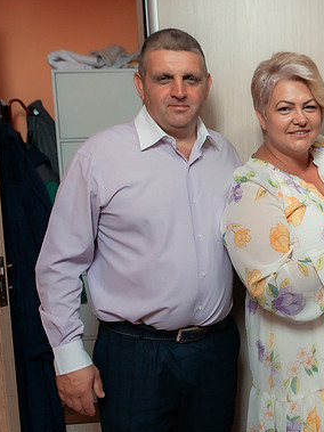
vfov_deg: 34.9
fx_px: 687
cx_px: 367
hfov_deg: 24.5
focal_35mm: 55
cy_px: 191
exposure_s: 1/250
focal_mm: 32
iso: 2500
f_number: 3.5
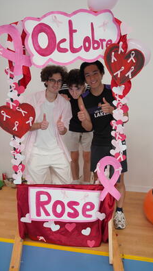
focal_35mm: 36
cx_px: 68
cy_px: 136
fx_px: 260
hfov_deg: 32.7
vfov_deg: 55.1
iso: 400
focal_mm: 34.1
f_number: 4
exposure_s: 1/160
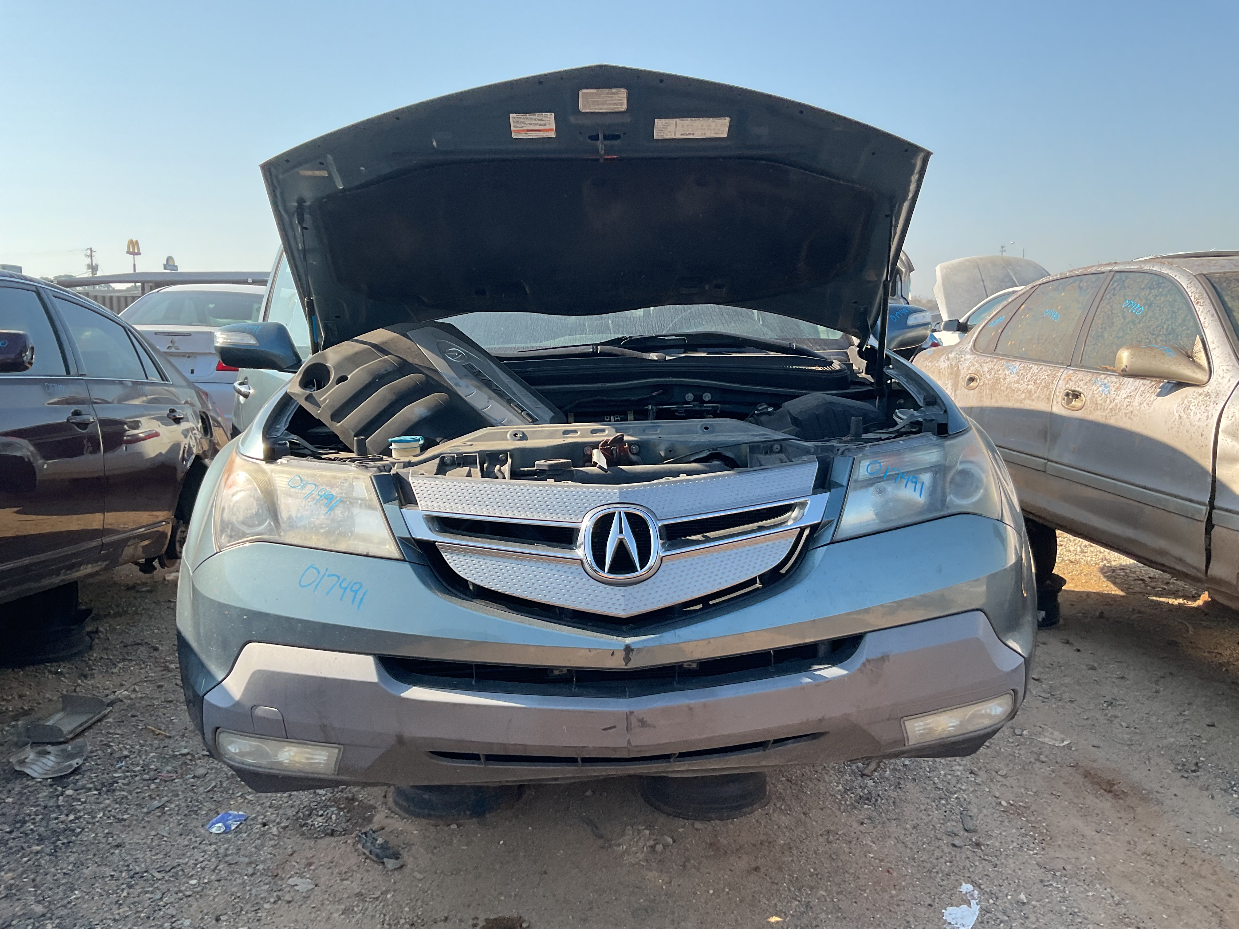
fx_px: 1038
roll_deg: +2.0
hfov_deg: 61.7
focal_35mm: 29
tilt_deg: -7.4
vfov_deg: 48.2
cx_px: 620
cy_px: 464
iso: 16
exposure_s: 1/593
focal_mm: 3
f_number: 1.8
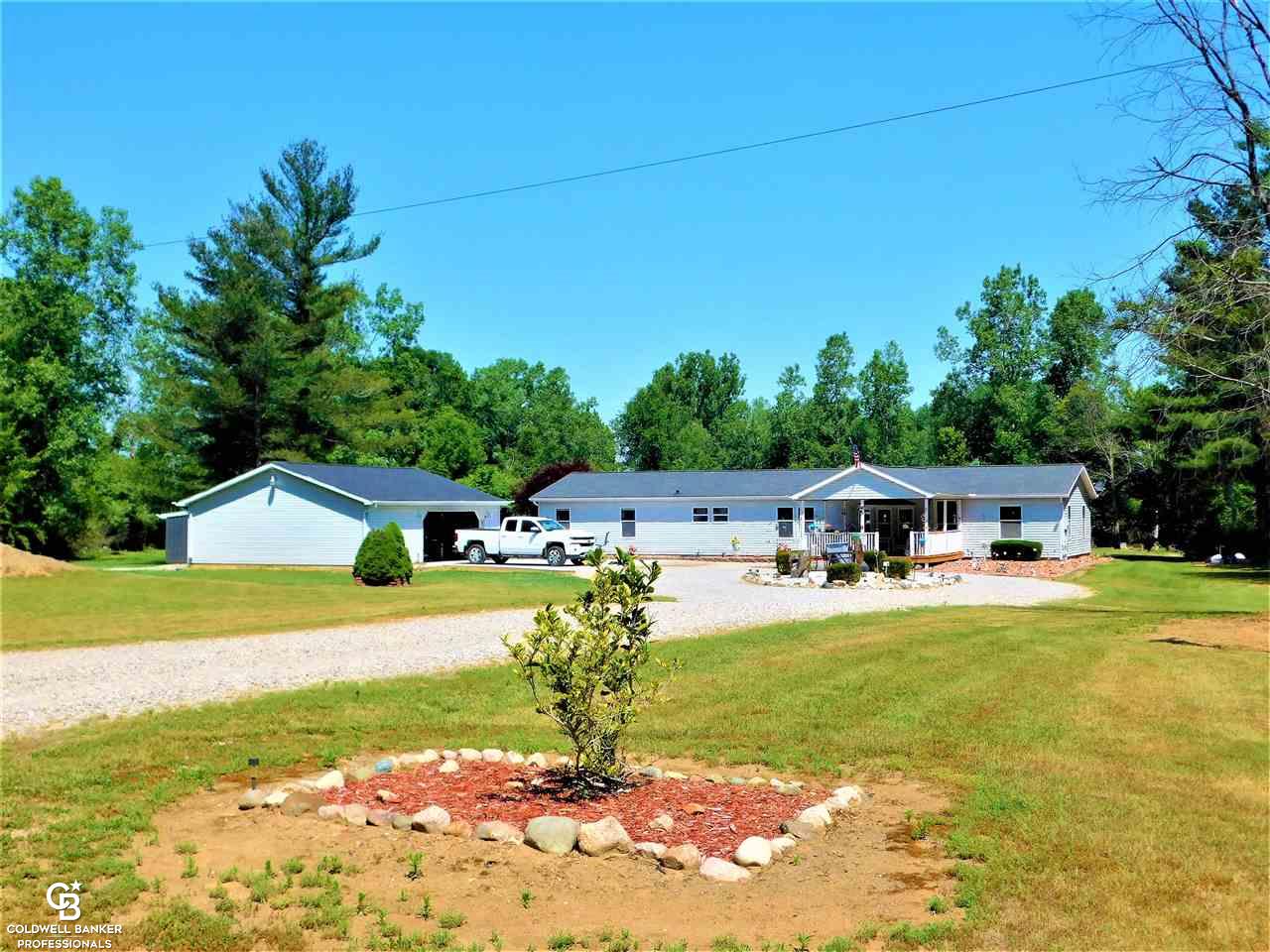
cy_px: 476
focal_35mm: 40
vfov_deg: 36.0
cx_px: 635
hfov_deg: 46.8
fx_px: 1468
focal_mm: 7.1
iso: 125
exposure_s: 1/1500
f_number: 3.6
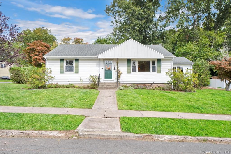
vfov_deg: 56.1
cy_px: 77
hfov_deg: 77.3
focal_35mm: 22
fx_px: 144
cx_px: 116
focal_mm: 15
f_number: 8
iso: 160
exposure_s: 1/250
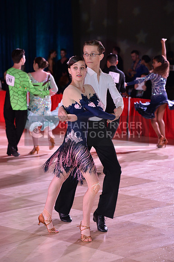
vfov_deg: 19.5
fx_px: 763
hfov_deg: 13.0
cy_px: 131
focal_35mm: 105
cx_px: 87
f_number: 5
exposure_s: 1/250
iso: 1600
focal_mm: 105
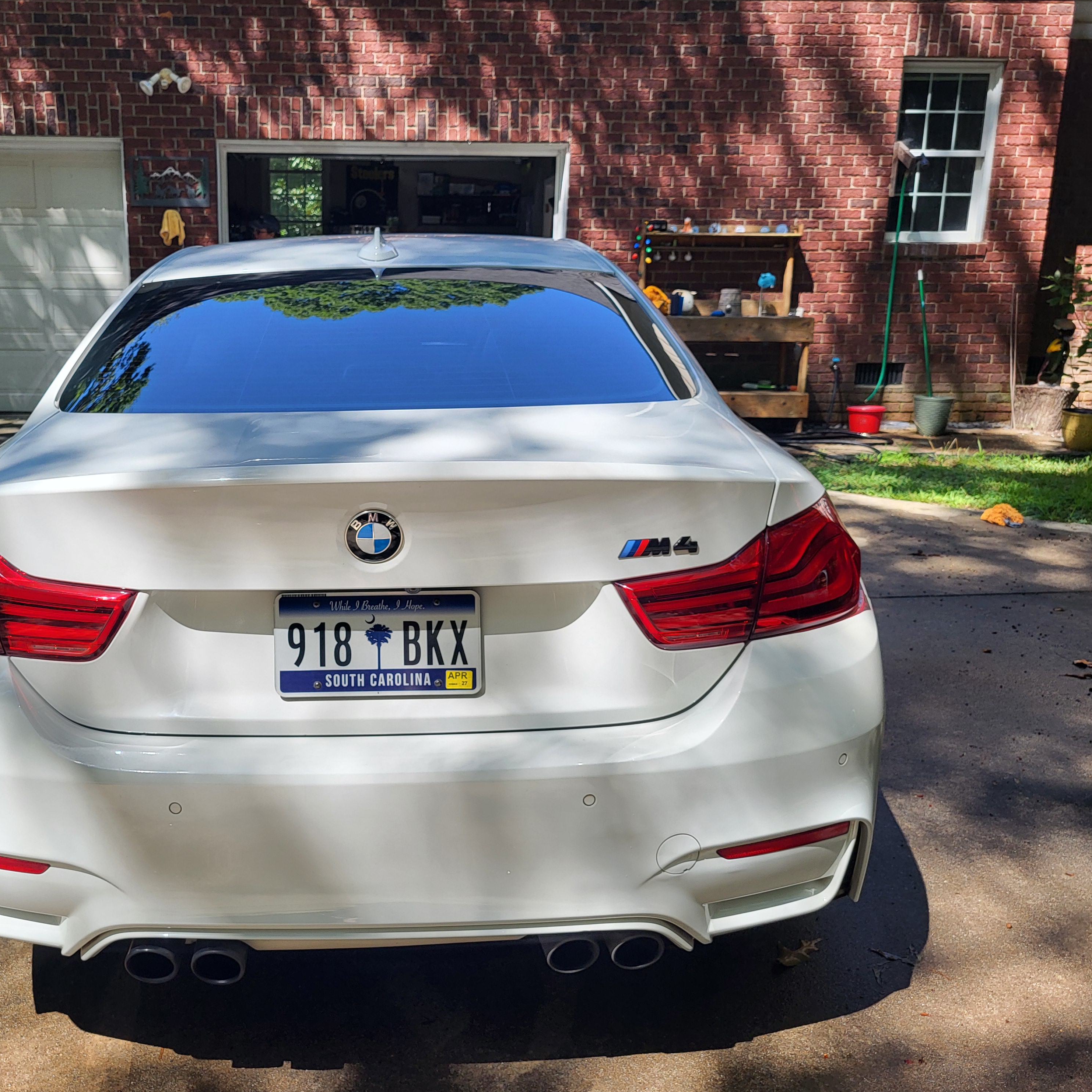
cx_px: 400
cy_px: 550
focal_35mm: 31
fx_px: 1106
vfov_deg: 52.5
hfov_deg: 51.9
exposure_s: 1/541
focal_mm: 5.4
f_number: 1.8
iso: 40
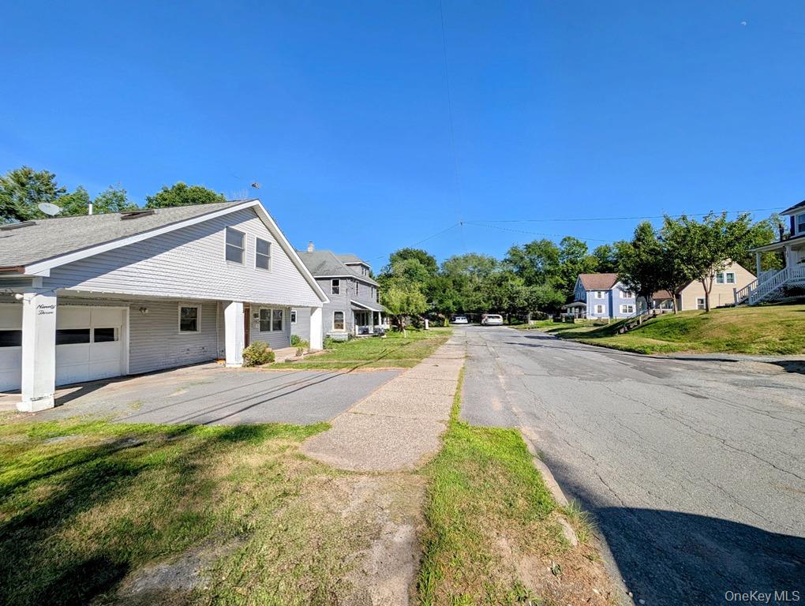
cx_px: 402
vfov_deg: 94.6
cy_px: 303
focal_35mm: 12
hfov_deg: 110.5
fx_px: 279
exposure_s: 1/1953
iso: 37
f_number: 1.95
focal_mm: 2.23
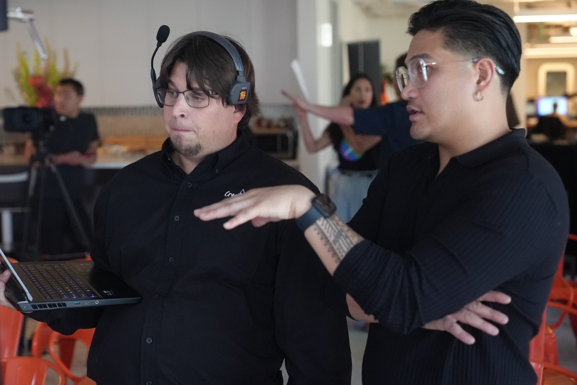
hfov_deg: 33.9
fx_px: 946
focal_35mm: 59
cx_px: 288
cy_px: 192
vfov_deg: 23.0
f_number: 3.5
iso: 12800
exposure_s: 1/160
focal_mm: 59
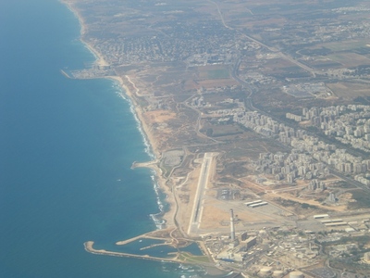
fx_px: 1069
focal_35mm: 100
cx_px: 185
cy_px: 139
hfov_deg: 19.6
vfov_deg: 14.8
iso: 50
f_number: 5.4
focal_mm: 16.51
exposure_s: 1/250
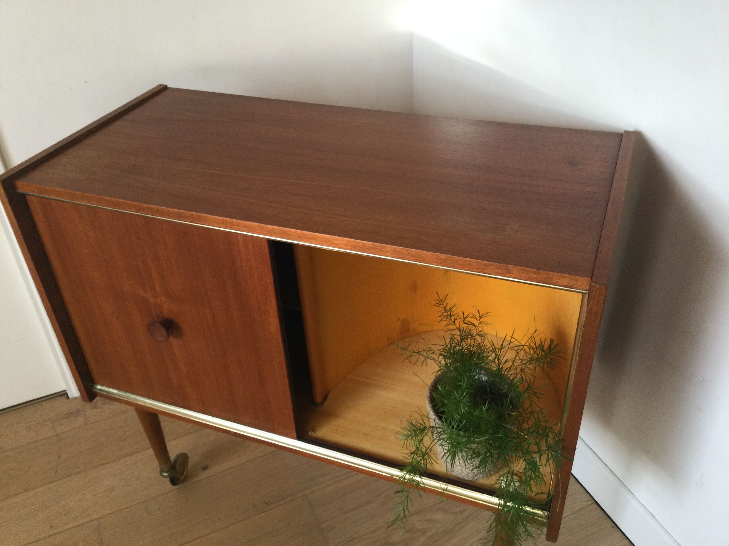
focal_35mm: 31
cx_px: 364
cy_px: 273
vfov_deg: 45.4
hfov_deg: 58.4
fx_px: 653
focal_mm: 3.3
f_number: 2.4
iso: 40
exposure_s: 1/33
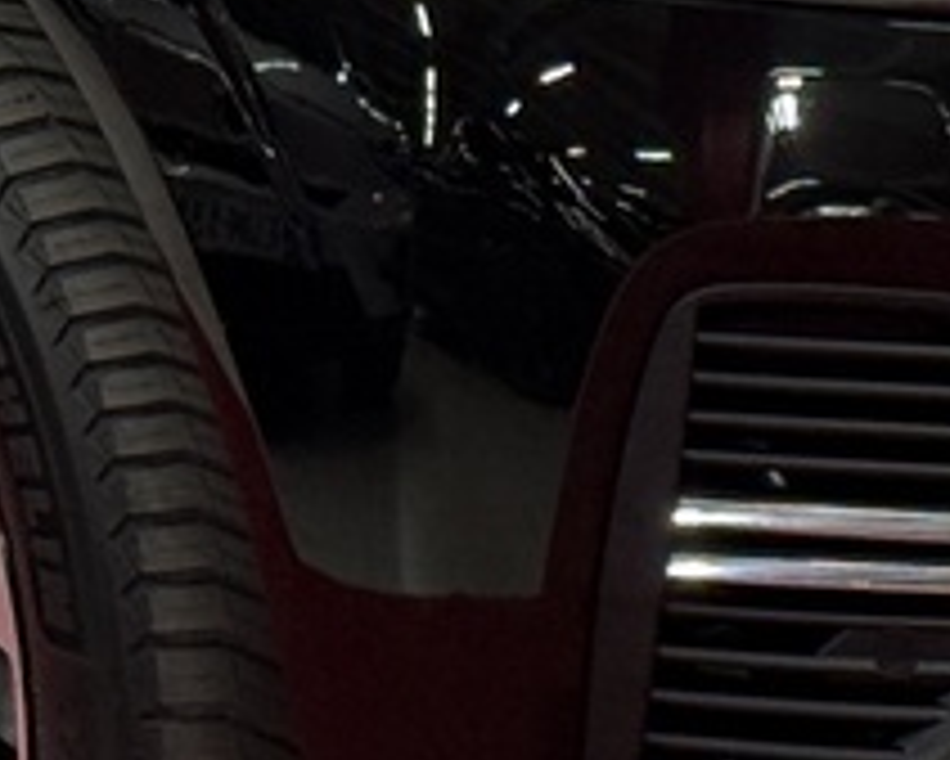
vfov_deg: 4.8
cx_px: 270
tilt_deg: -7.4
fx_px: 8973
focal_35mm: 319
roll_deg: +0.3
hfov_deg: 6.1
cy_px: -540
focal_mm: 6.76
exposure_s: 1/116
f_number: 1.78
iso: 125
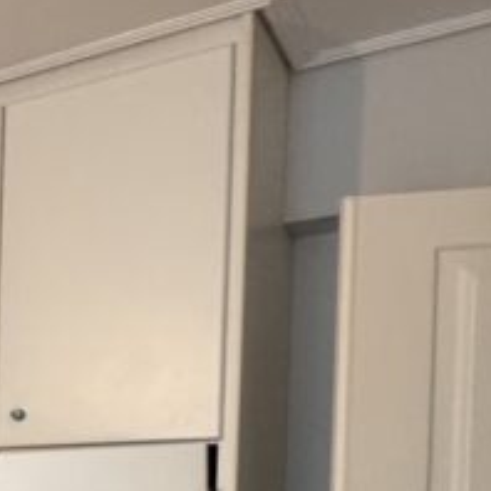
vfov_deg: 25.0
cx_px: -684
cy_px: 543
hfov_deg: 15.2
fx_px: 1027
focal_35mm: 64
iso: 250
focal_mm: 2.22
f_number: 2.2
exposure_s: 1/50
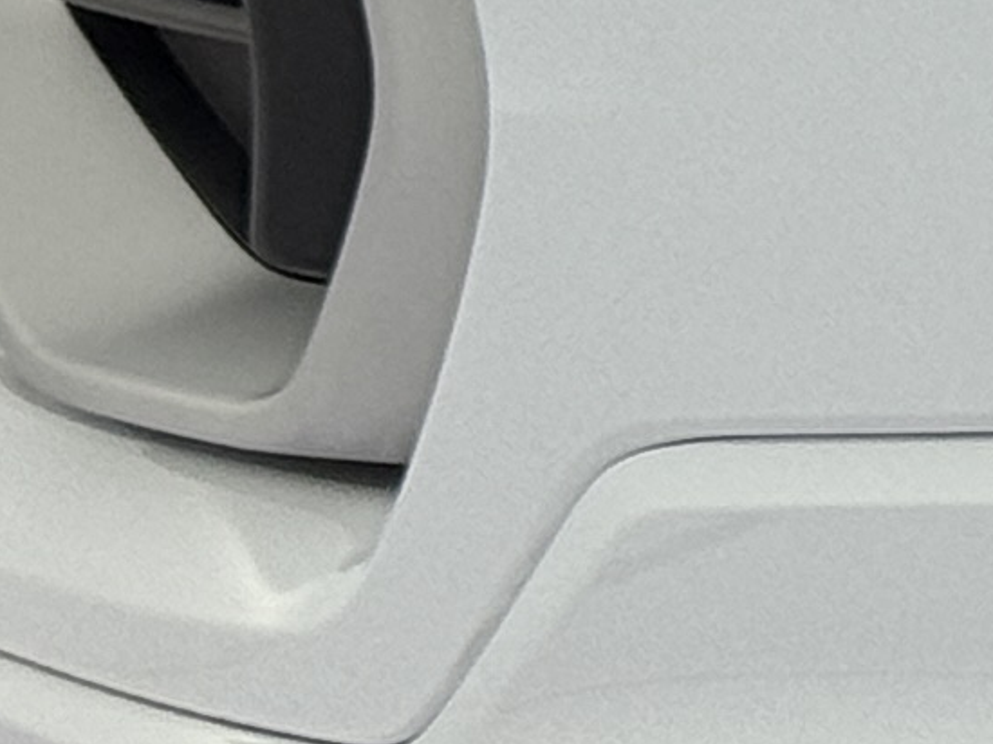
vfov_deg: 4.2
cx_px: 3028
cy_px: -506
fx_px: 10093
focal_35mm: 352
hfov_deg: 5.3
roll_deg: -0.4
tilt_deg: -7.6
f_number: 1.78
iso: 80
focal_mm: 6.76
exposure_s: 1/409
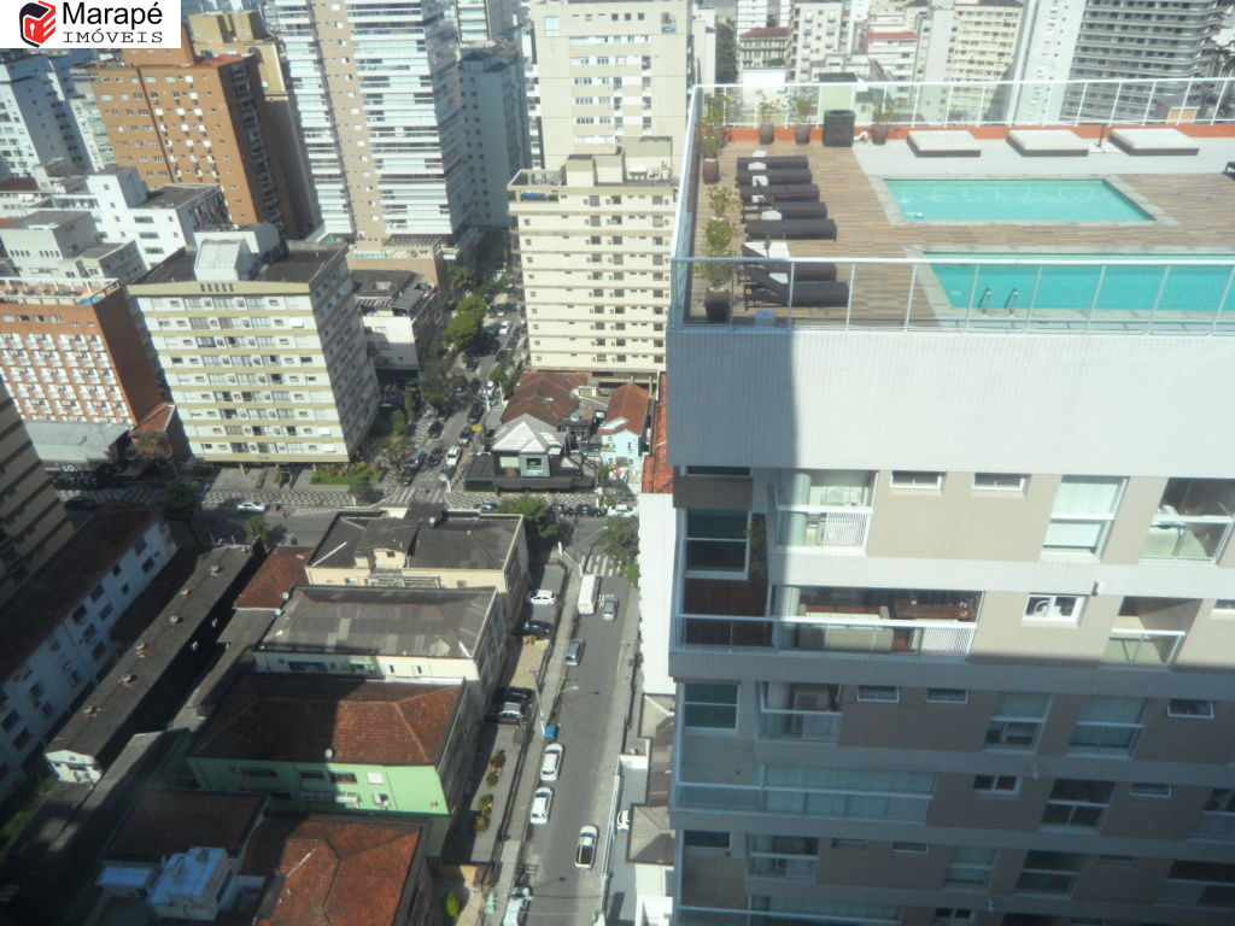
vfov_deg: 56.8
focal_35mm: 24
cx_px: 618
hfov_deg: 71.6
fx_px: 856
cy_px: 463
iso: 80
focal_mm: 4.1
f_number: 8.2
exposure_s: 1/180
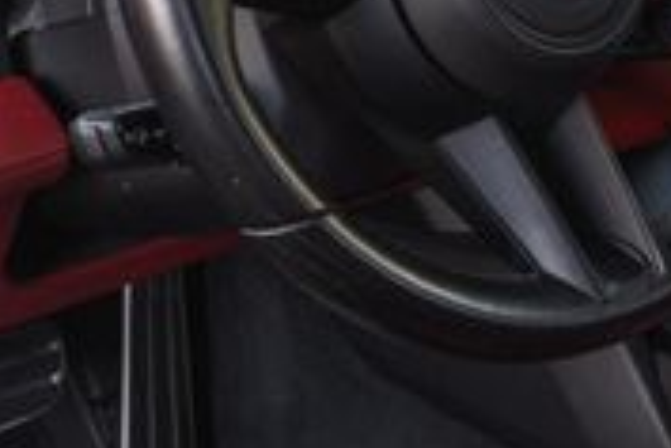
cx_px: 724
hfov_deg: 21.7
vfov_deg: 14.7
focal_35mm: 89
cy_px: -133
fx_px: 1659
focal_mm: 24
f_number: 8
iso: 640
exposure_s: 1/30
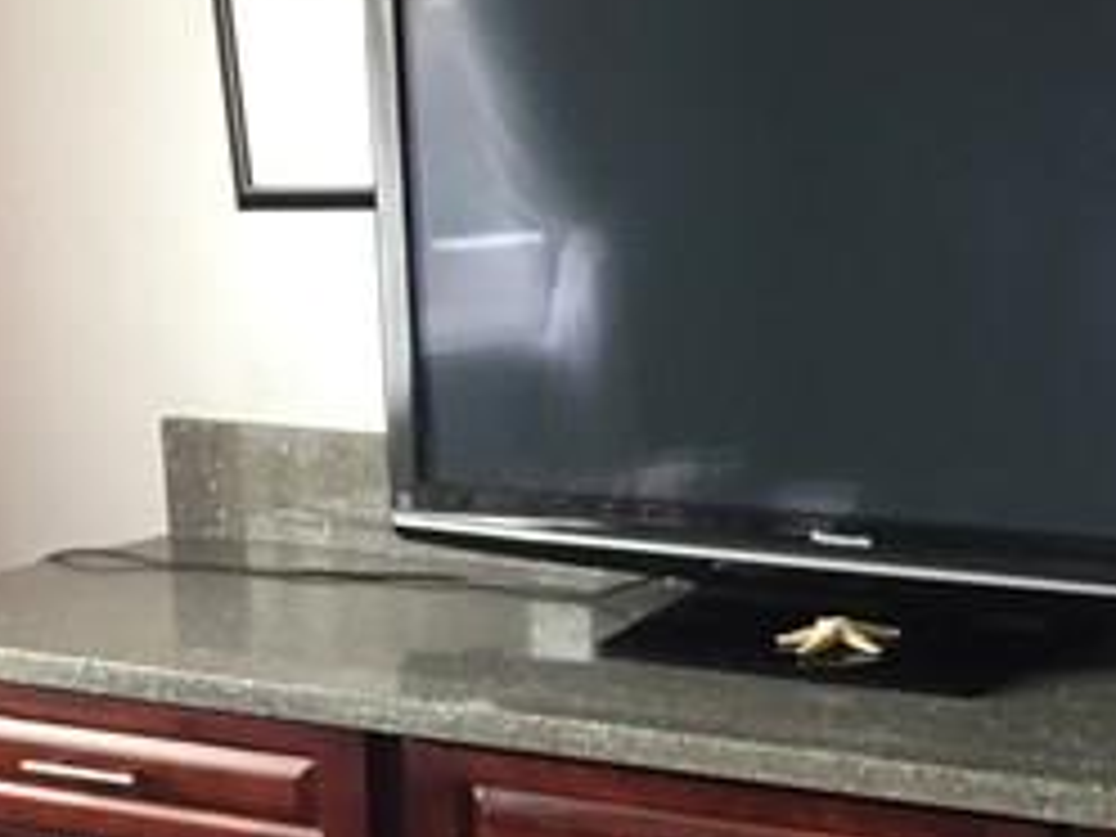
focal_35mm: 80
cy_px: 720
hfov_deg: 24.0
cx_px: 900
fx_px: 2579
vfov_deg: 18.2
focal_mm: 3.3
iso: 200
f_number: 2.4
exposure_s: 1/17
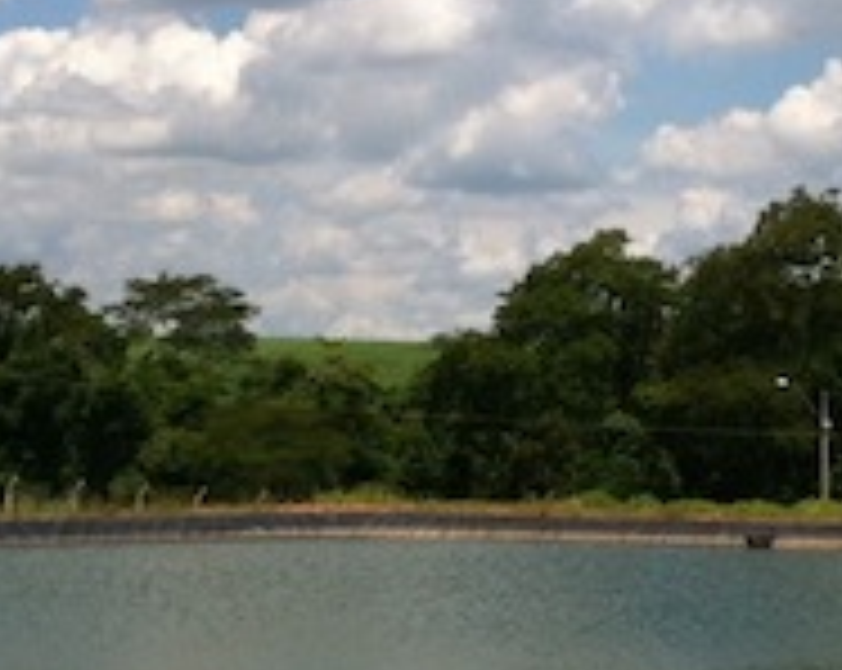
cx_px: 626
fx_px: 3185
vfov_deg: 12.0
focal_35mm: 128
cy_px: 465
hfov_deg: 15.0
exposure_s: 1/2320
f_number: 2.8
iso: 80
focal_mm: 3.85
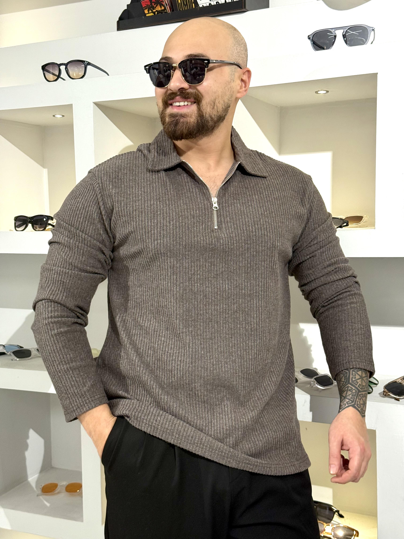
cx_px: 202
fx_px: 747
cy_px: 270
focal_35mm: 48
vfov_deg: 39.7
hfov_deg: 30.3
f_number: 1.78
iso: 125
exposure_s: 1/100
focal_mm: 6.76
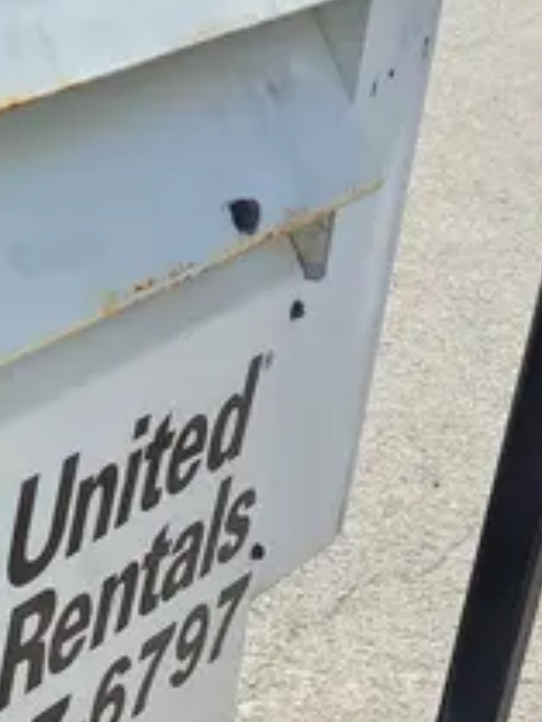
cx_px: -335
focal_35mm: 91
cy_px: 948
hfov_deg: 14.8
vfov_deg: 19.7
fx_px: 1898
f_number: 1.8
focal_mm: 5.4
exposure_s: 1/1141
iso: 40
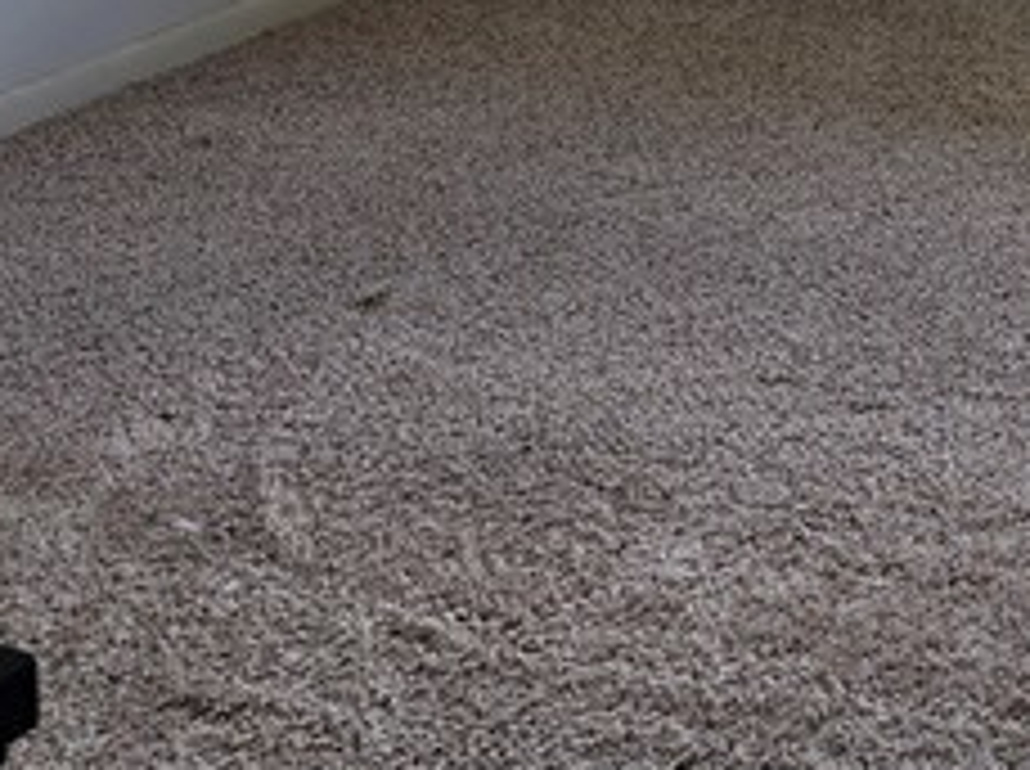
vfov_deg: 12.6
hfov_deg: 17.7
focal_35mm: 103
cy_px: -765
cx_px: 1381
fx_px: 3060
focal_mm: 6.3
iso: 40
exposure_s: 1/180
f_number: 1.7
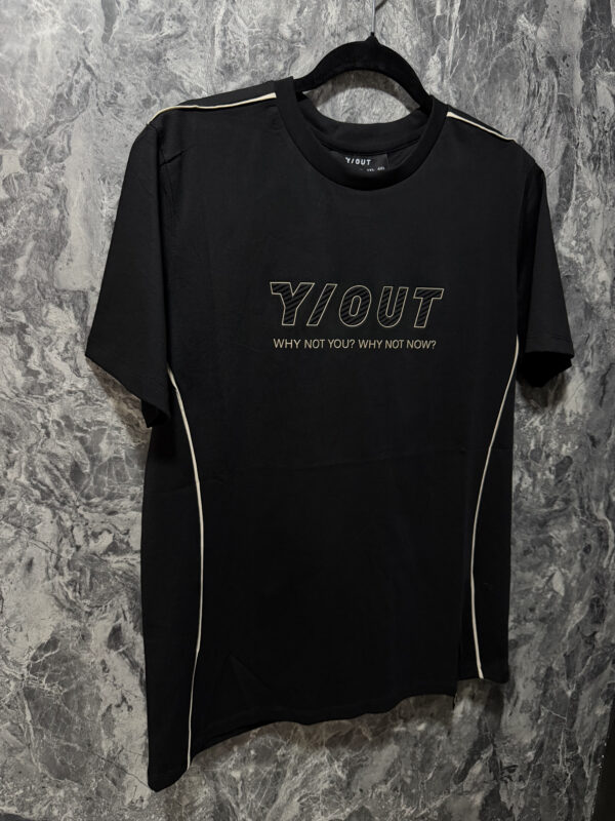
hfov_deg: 56.8
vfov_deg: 71.6
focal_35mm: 24
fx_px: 569
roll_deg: -2.6
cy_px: 410
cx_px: 308
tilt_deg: -14.8
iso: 500
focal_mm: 6.76
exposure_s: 1/60
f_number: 1.78
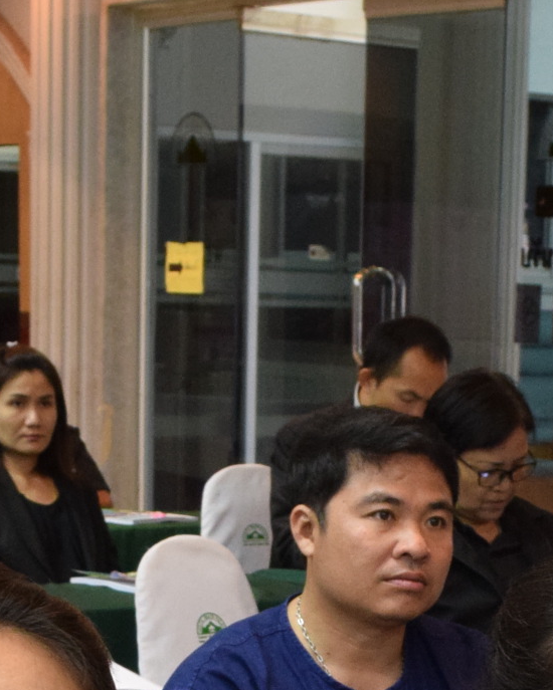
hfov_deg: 11.4
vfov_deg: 13.5
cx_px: 464
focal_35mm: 135
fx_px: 2761
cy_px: 986
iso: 1600
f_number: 5.6
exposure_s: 1/13
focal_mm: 22
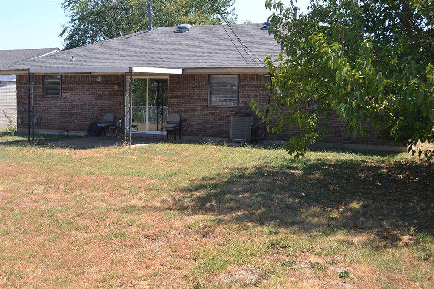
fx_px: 524
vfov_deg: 30.8
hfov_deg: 45.0
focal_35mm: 44
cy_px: 144
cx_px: 217
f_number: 6.3
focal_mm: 29
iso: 100
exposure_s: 1/160
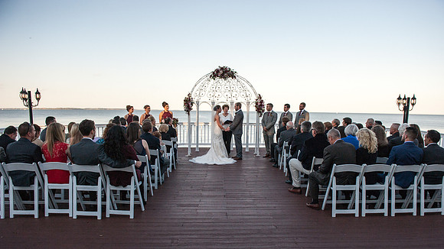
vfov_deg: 43.8
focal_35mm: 26
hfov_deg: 71.5
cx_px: 231
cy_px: 153
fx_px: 308
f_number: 3.5
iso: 720
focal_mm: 24
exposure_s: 1/8000
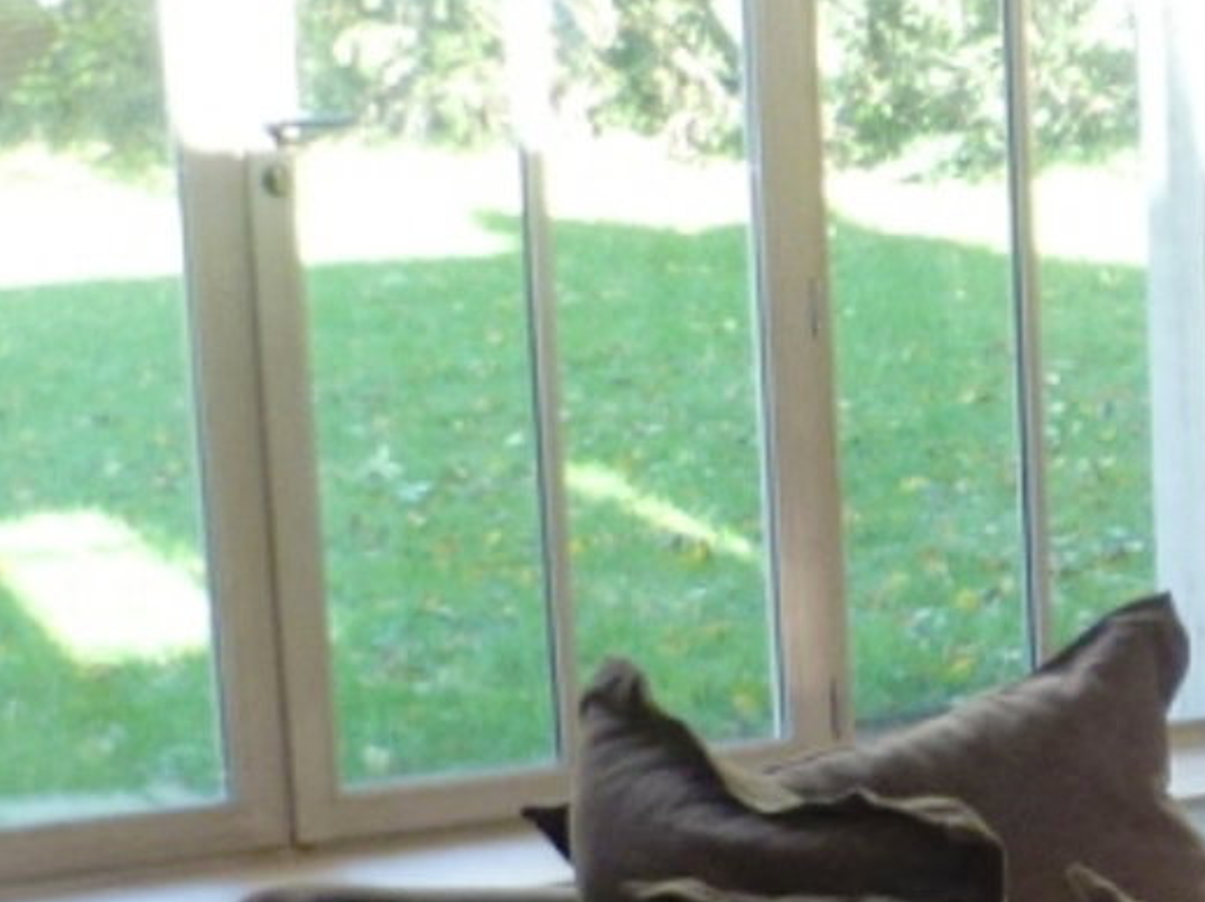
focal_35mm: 111
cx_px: 2123
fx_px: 3861
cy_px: 925
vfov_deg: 13.1
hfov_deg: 15.4
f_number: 2.8
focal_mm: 5
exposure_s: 1/30
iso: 100
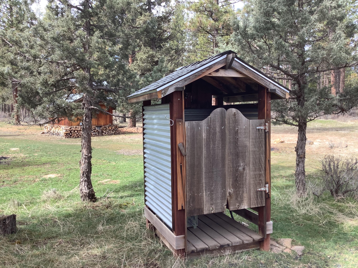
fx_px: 321
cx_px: 179
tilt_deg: -3.1
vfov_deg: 45.4
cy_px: 134
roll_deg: +0.6
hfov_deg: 58.4
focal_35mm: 31
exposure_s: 1/226
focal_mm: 3.3
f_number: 2.4
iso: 25
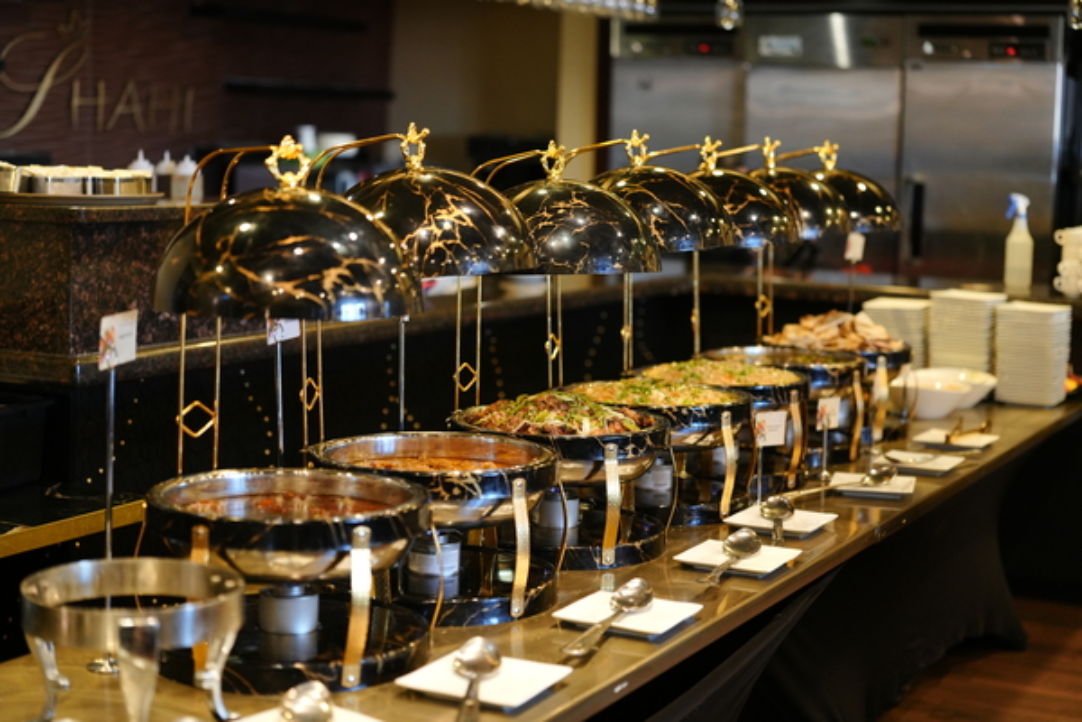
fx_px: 1773
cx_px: 541
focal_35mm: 59
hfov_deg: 33.9
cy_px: 361
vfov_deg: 23.0
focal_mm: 59
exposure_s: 1/125
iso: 1600
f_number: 2
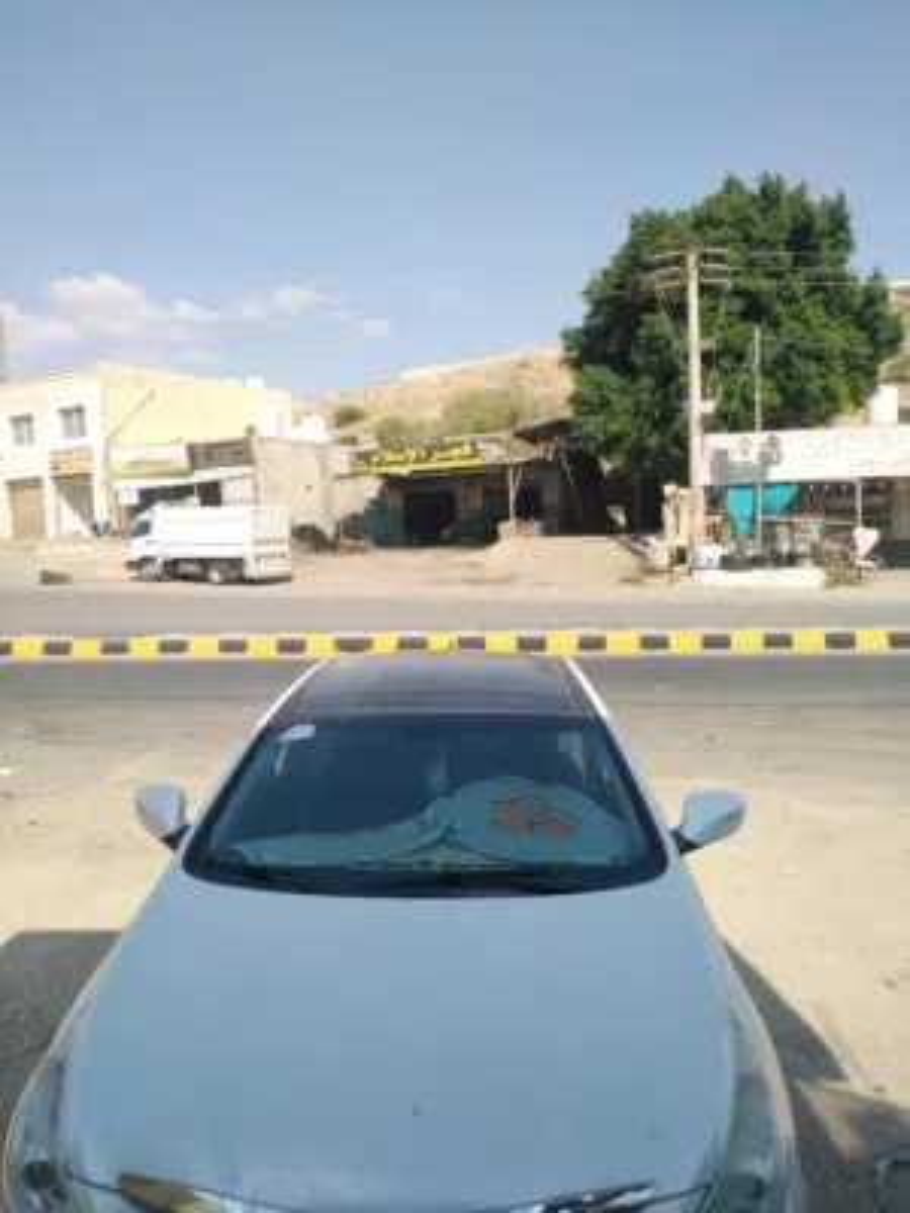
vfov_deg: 67.3
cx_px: 455
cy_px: 606
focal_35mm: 26
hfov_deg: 53.1
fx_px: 911
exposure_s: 1/1404
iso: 101
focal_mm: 3.62
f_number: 1.8
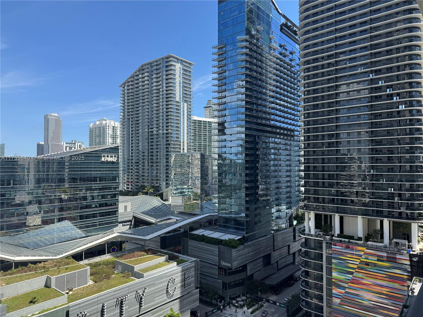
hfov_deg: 71.6
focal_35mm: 24
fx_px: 293
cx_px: 212
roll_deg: -0.4
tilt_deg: +0.4
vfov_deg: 56.8
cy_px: 158
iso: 80
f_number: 1.78
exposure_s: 1/2833
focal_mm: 6.76
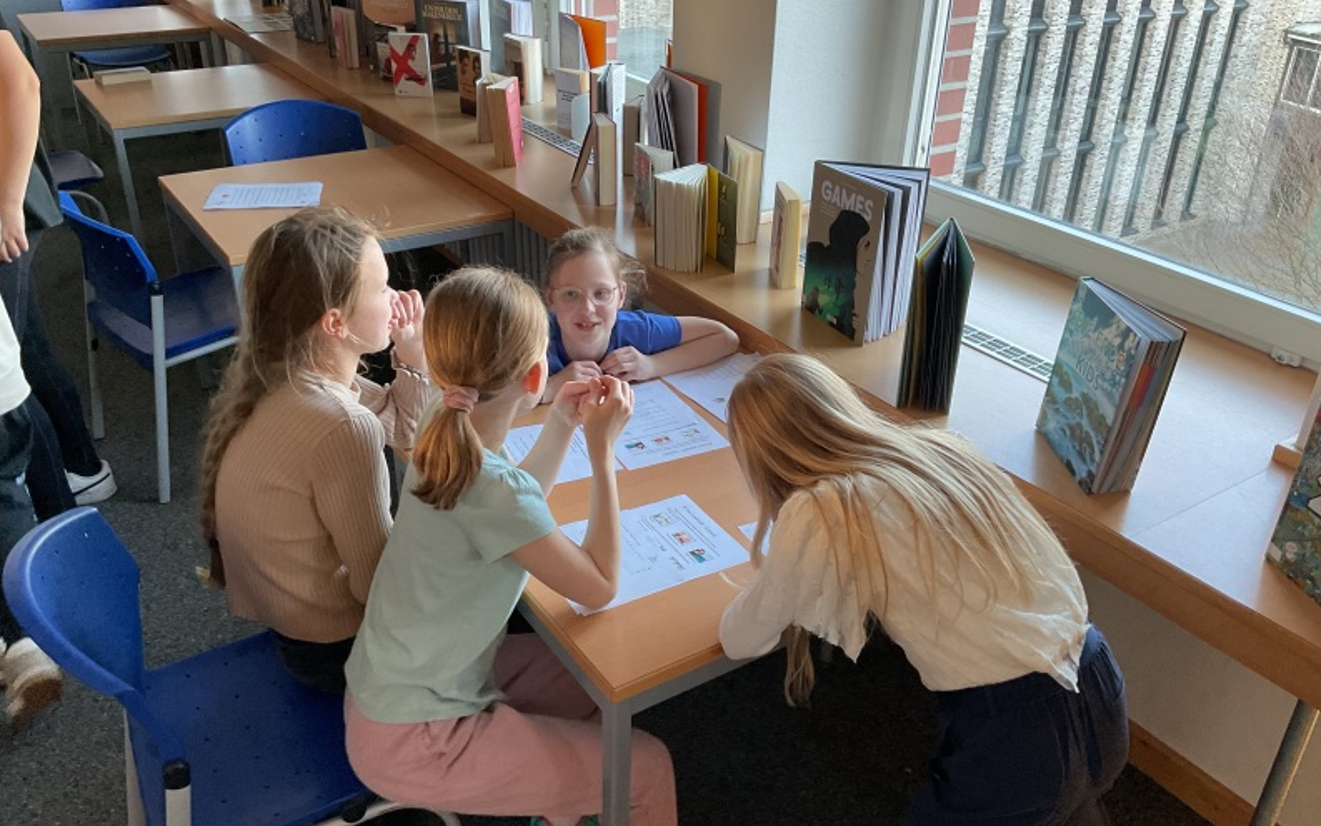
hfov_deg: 61.2
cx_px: 660
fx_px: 1116
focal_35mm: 31
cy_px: 431
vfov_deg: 40.6
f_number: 1.8
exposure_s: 1/50
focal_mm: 3
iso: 100
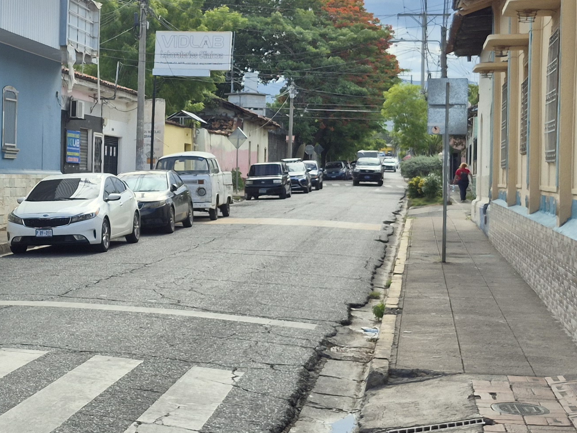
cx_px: 44
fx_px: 1167
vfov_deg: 21.0
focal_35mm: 70
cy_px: 183
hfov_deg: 26.7
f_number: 1.8
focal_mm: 5.4
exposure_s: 1/1744
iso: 25
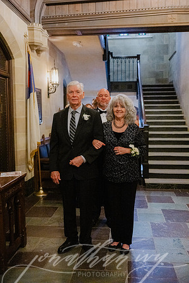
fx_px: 291
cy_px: 142
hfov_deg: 35.9
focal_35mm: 37
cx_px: 94
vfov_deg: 51.9
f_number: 2.8
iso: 10000
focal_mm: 37
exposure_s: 1/200
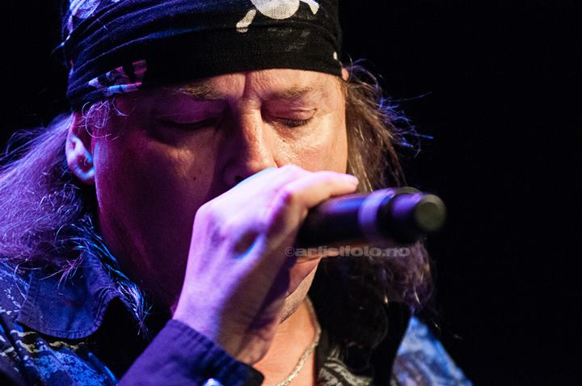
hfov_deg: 7.4
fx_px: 4480
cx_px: 291
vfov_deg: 4.9
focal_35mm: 278
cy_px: 193
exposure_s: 1/250
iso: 1600
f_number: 2.8
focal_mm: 185
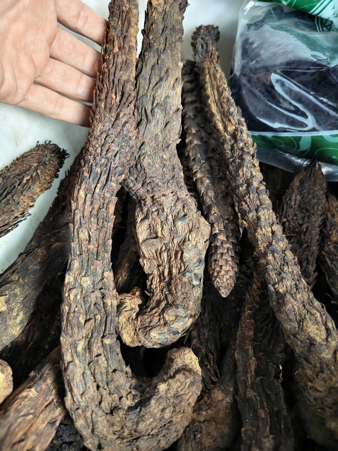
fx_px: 299
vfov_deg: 73.9
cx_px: 169
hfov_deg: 58.9
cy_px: 226
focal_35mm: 23
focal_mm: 5.56
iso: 1259
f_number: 1.88
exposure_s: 1/33.3
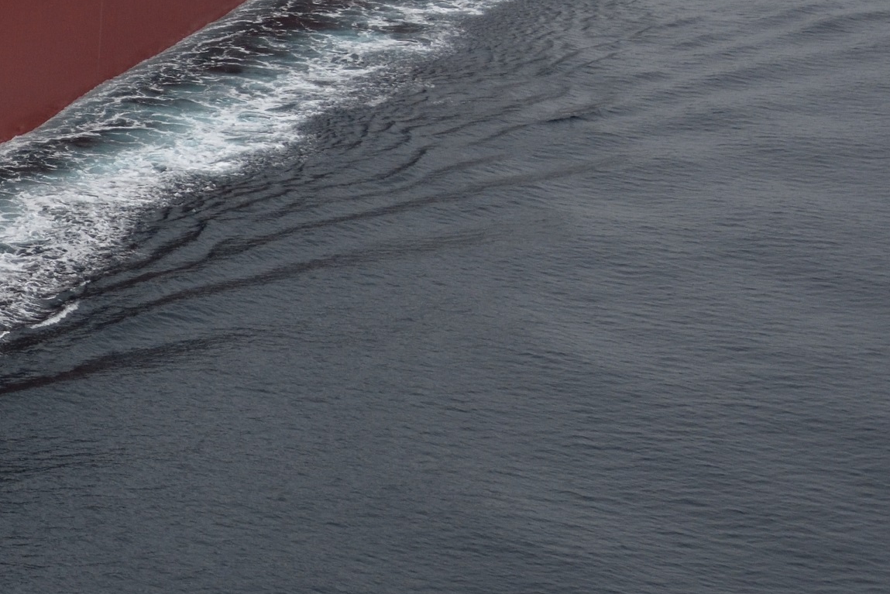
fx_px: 3042
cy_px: -126
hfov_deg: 14.4
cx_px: -768
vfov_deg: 10.9
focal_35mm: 123
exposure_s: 1/1000
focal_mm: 32
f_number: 6.3
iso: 500
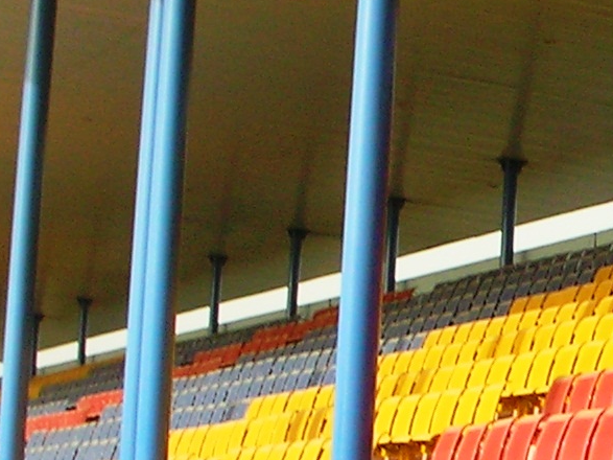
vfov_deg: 8.8
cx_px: 657
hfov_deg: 11.6
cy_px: 277
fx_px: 2974
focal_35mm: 168
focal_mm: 5.8
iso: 50
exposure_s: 1/70.1
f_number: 8.5
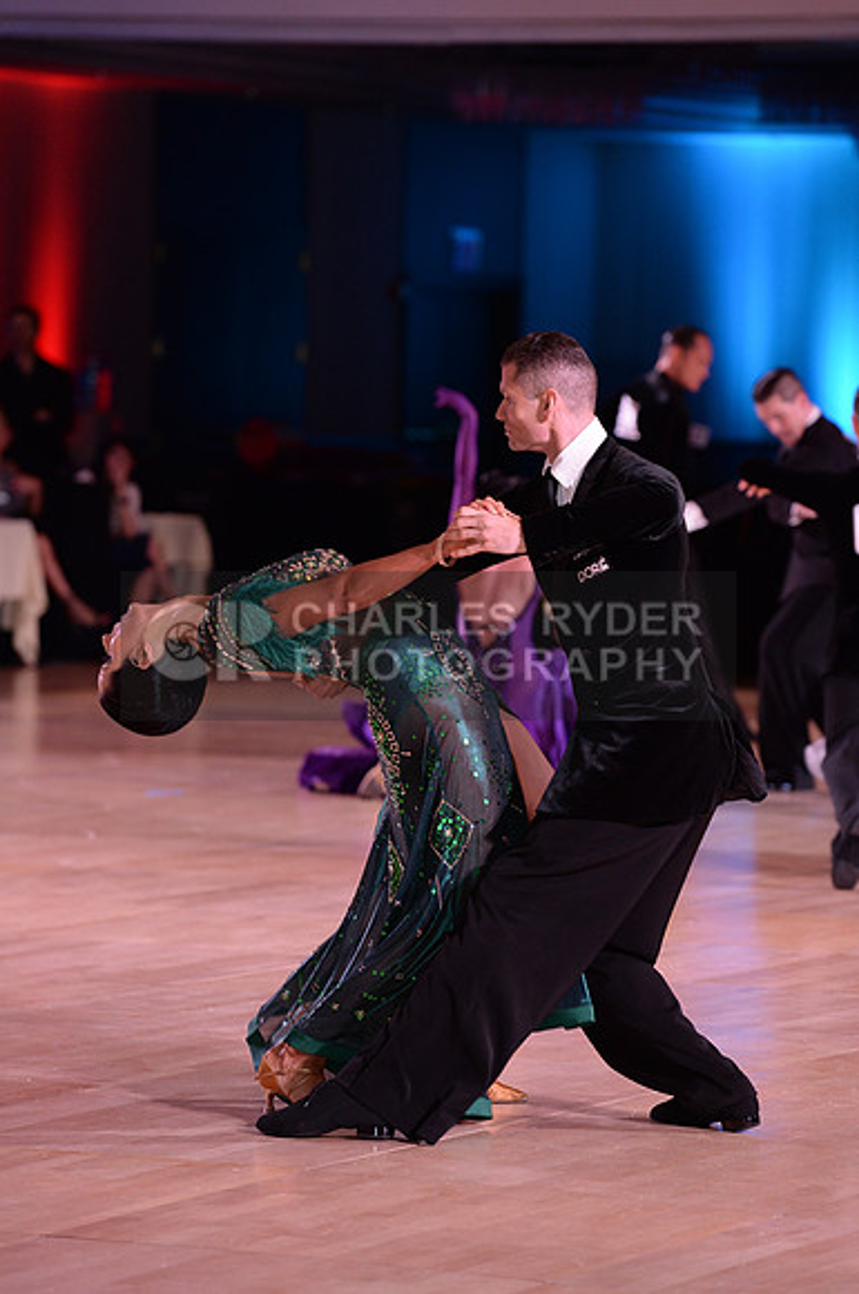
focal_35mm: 180
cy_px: 647
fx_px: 6461
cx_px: 430
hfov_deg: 7.6
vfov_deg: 11.4
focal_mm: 180
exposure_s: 1/250
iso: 2000
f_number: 4
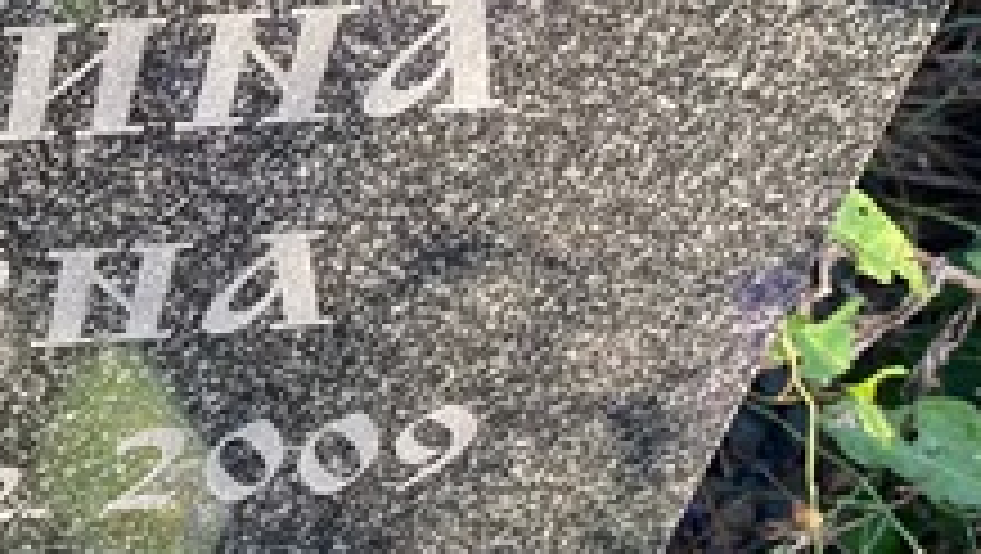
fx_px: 2707
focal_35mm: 104
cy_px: 126
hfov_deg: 19.6
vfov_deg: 11.6
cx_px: -112
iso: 50
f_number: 1.8
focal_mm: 4.25
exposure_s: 1/121
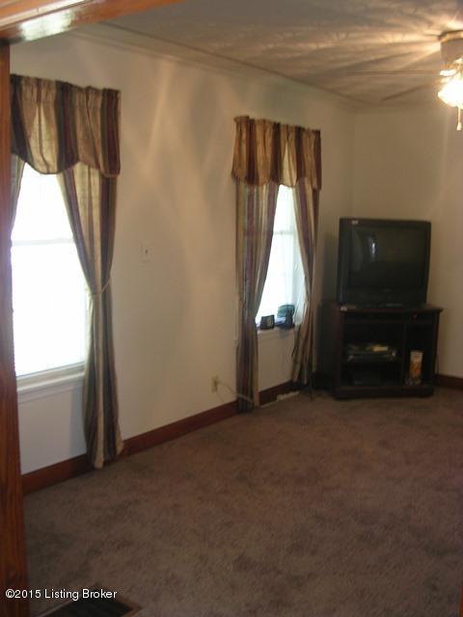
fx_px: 678
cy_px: 308
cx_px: 232
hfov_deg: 37.7
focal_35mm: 38
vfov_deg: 49.0
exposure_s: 1/6.2
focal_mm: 5.8
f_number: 2.8
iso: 50
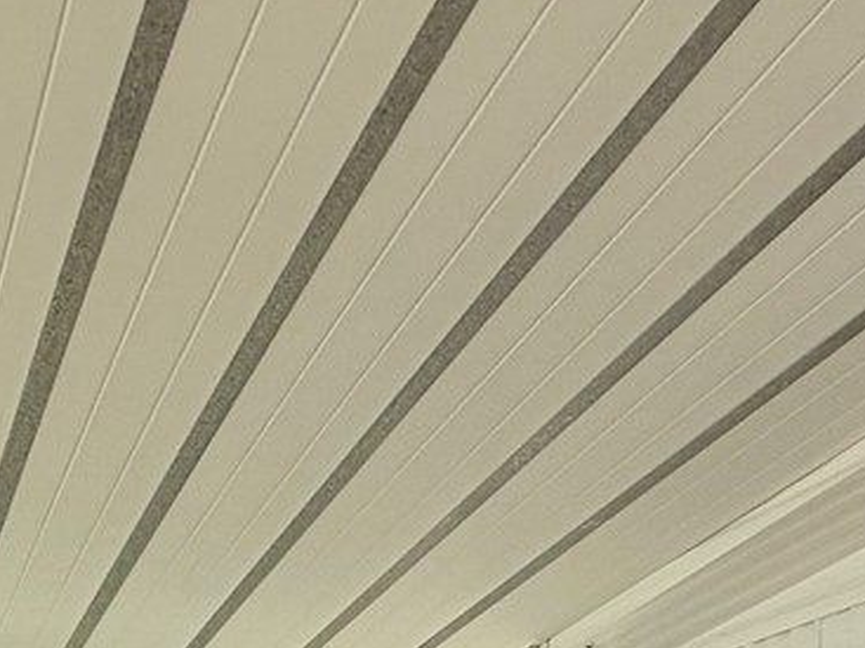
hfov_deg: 31.6
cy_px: 1197
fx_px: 1524
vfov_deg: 18.3
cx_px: 504
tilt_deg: -6.2
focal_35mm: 61
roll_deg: +0.6
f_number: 2.2
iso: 50
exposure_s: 1/333
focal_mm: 2.22
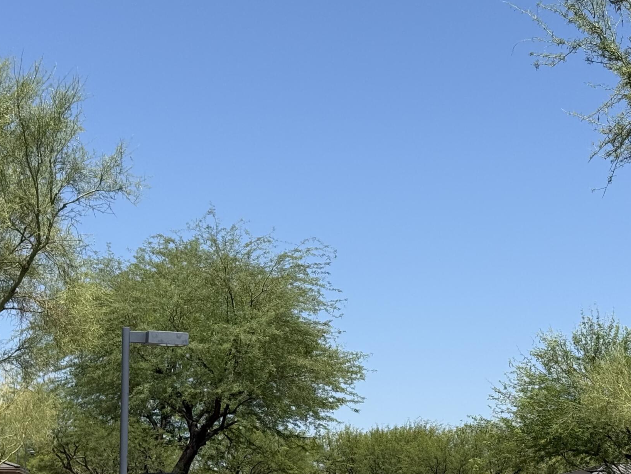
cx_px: 395
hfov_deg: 22.2
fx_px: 1604
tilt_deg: +5.4
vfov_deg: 16.6
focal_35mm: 88
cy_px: 394
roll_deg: -1.1
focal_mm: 6.76
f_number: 1.78
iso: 64
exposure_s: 1/4587
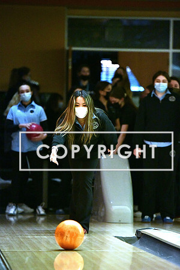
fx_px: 1500
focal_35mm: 200
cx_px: 90
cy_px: 135
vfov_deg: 10.3
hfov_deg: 6.9
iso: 25600
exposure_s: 1/1000
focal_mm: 200
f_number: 2.8
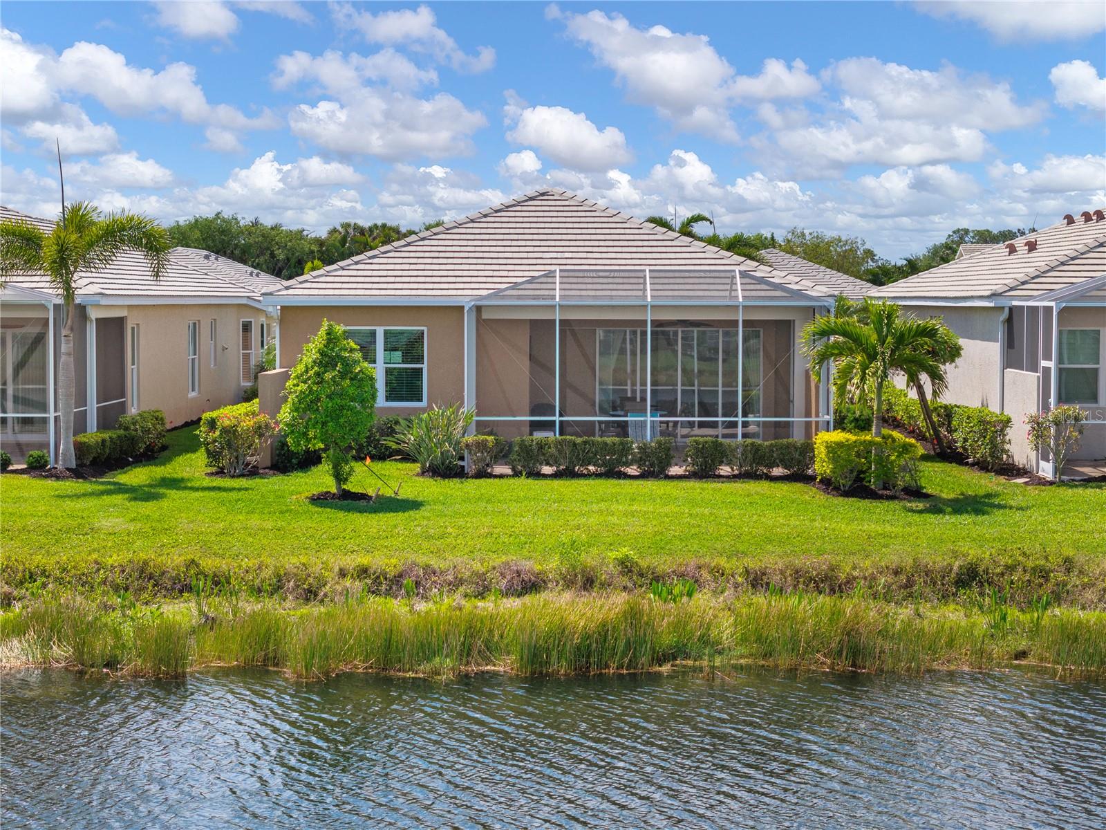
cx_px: 553
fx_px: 2237
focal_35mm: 70
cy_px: 415
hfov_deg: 27.8
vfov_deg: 21.0
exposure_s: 1/640
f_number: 2.8
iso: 150
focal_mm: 19.35
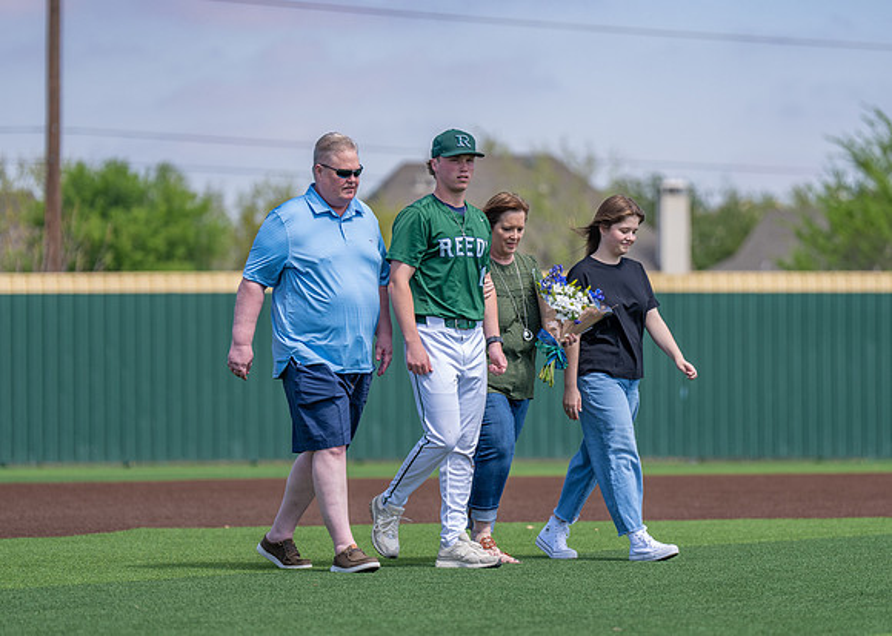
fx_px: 4646
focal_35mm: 183
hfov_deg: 11.0
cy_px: 335
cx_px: 461
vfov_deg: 7.8
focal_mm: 149
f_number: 2.8
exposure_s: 1/1250
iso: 100
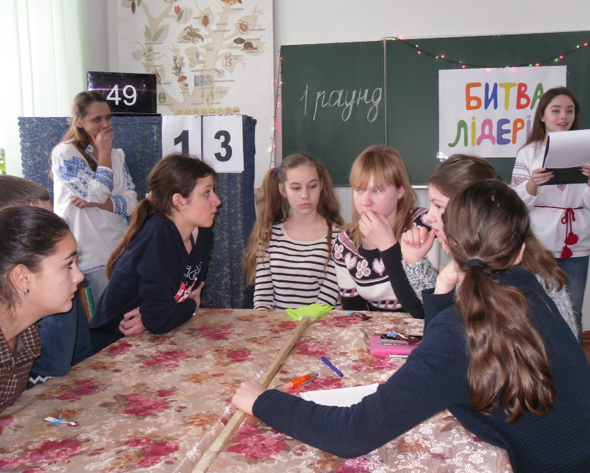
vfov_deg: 40.2
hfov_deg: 49.0
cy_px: 237
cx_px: 314
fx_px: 646
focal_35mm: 37
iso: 200
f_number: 3.5
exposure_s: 1/45
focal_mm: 6.3
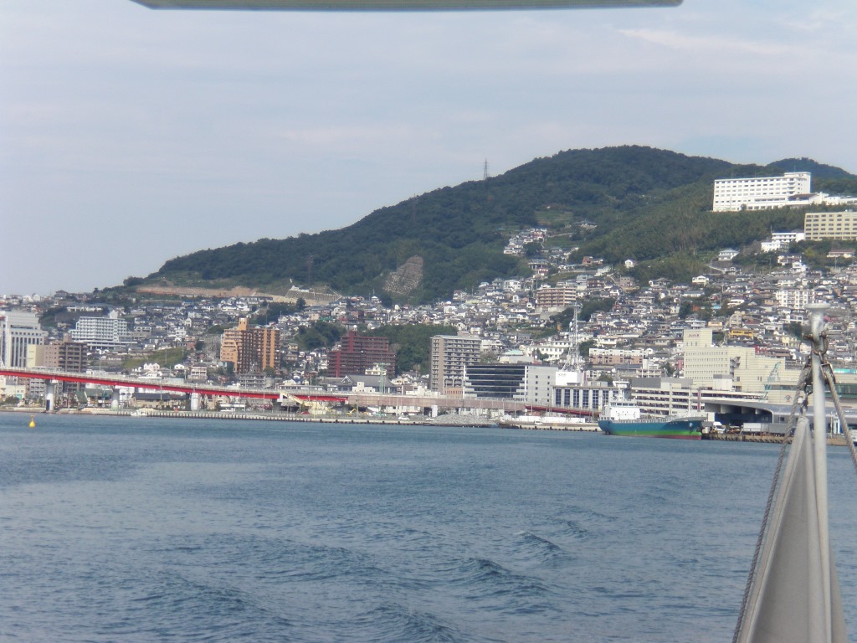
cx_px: 428
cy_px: 322
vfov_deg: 13.0
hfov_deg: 17.3
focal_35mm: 114
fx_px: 2822
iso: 64
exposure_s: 1/400
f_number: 5.9
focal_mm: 18.9
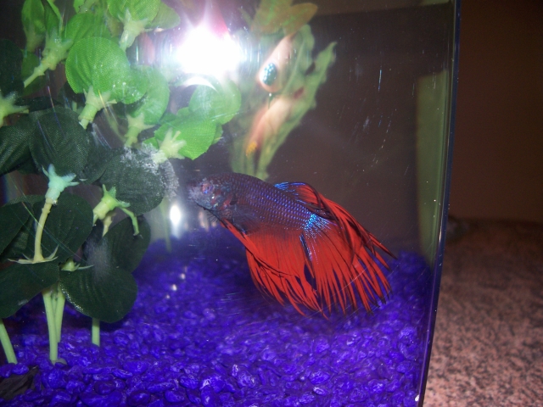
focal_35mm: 34
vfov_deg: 41.8
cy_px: 204
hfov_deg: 54.0
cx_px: 272
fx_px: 533
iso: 80
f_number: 2.7
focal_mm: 5.6
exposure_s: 1/64
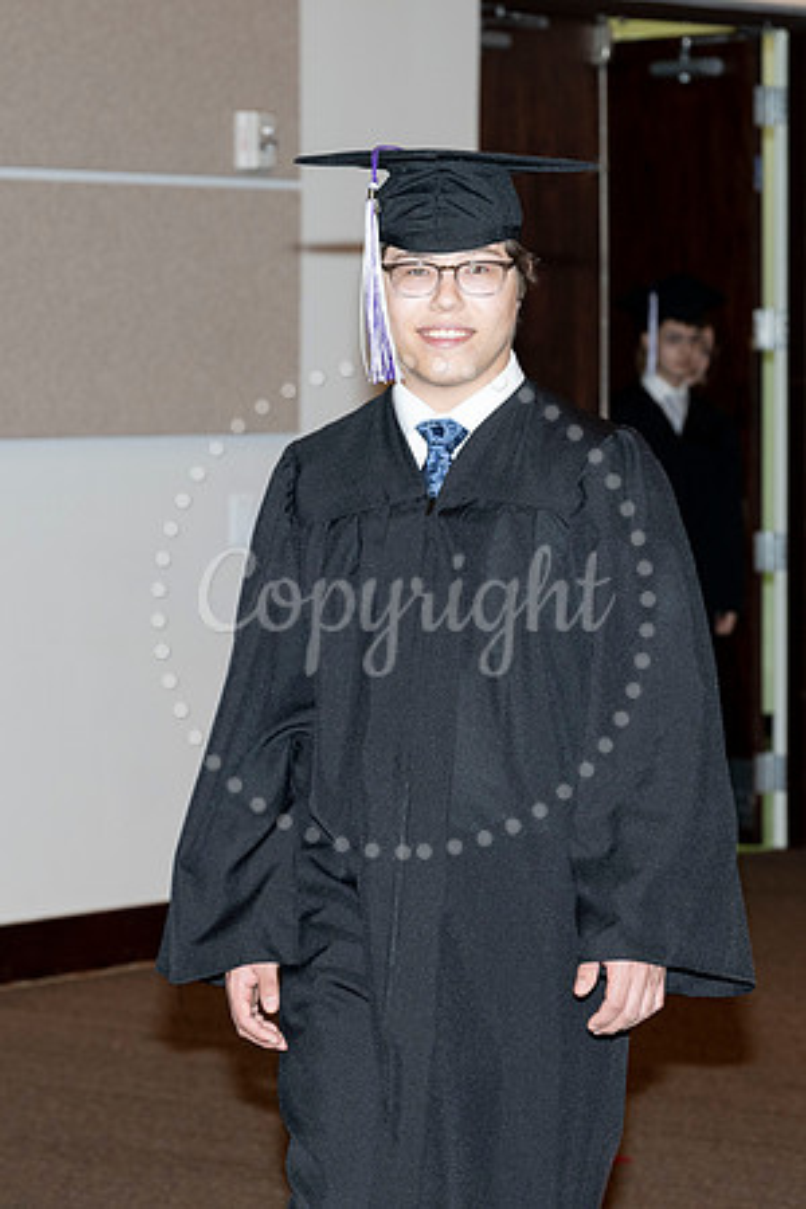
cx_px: 403
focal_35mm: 135
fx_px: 4533
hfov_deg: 10.2
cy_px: 604
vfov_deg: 15.2
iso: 800
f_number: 5.6
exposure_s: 1/80
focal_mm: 90
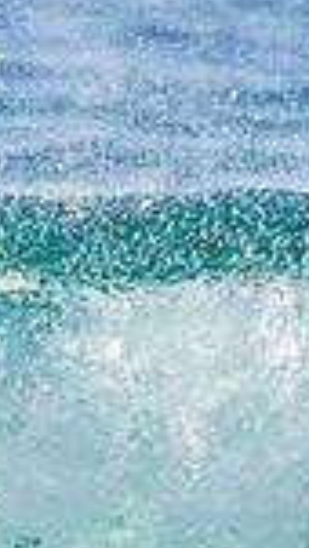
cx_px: -567
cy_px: 670
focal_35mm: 2412
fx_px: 35114
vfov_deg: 0.9
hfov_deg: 0.5
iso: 400
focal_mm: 400
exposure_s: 1/2000
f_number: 5.6
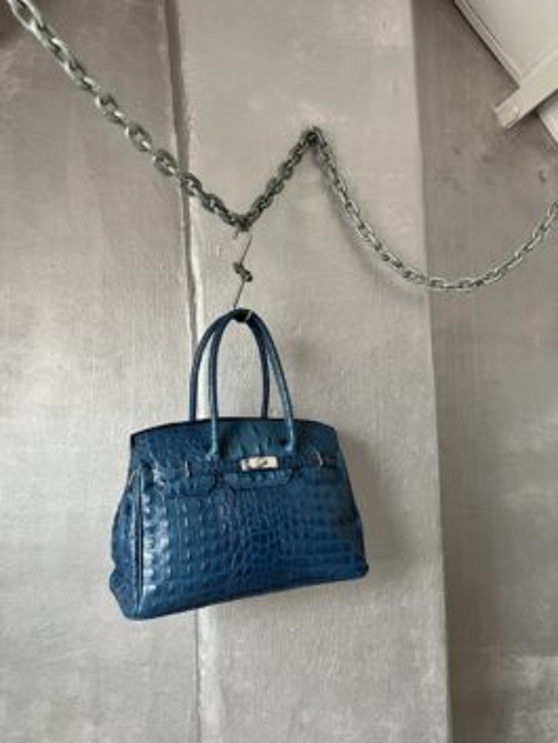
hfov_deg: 53.1
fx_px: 558
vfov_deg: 67.3
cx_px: 279
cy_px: 372
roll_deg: -0.8
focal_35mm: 26
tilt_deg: +3.9
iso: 125
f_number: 1.5
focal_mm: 5.7
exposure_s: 1/83
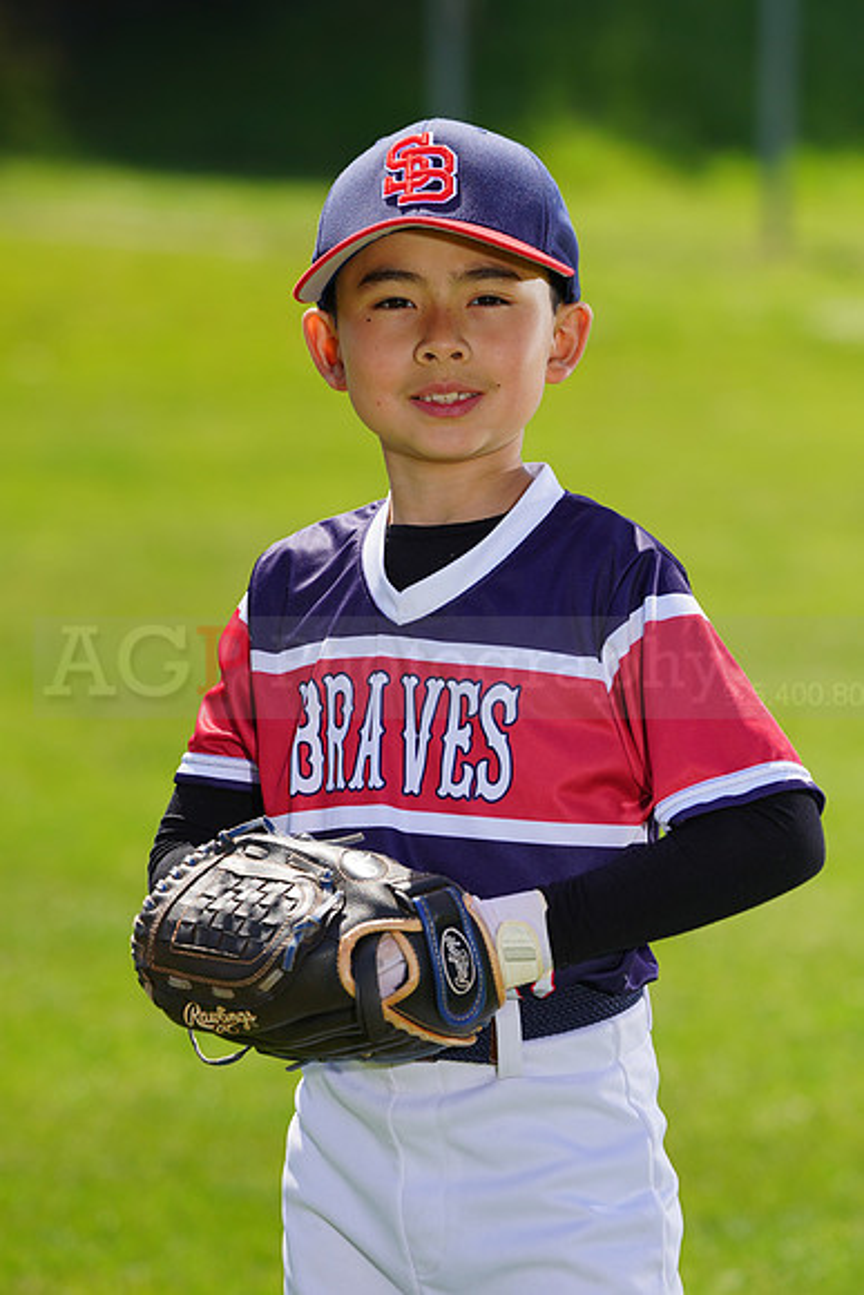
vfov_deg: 8.2
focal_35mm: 250
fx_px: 8994
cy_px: 648
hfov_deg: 5.5
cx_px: 432
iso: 100
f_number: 8
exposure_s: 1/250
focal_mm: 250
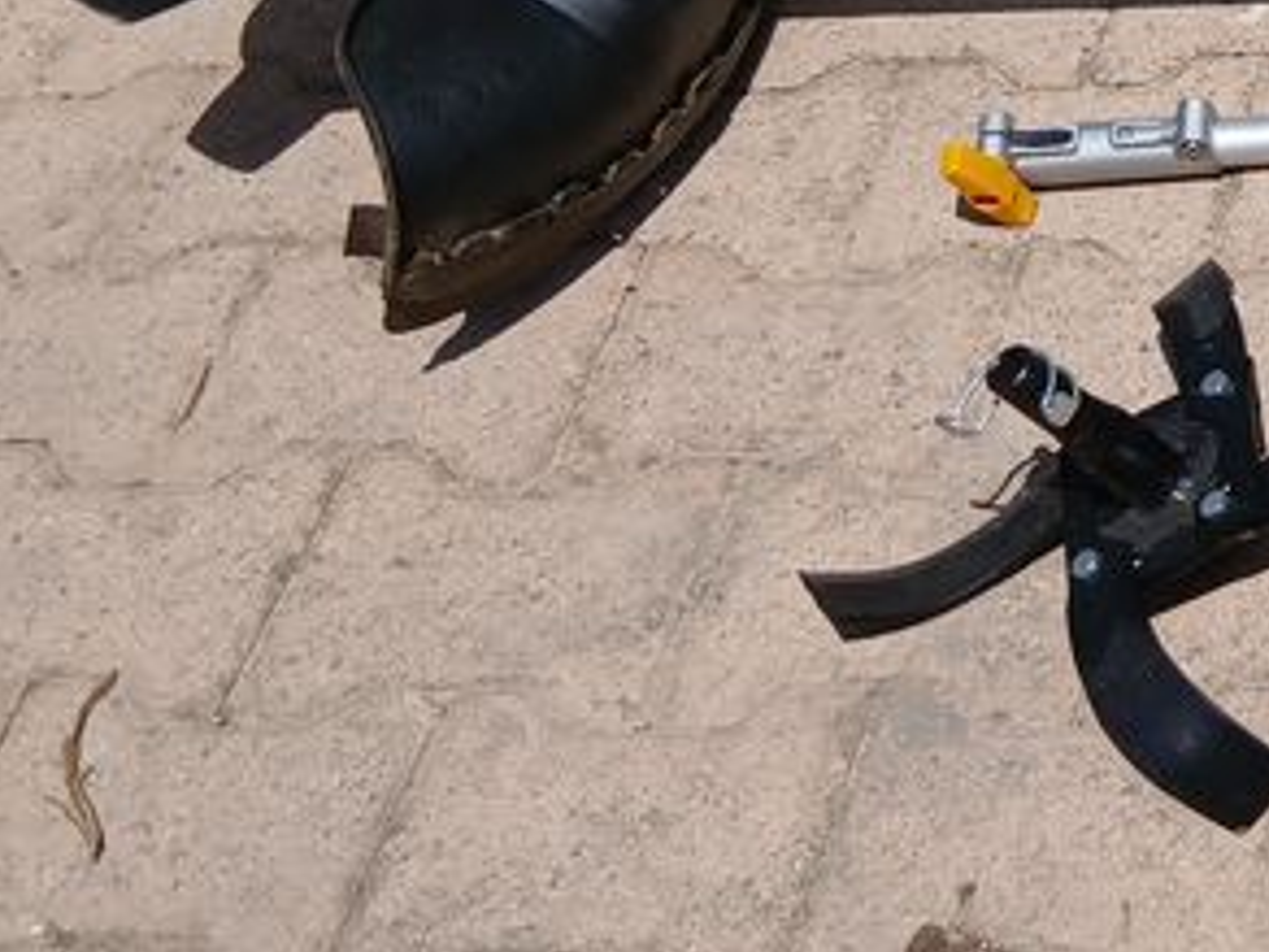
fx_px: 3263
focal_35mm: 89
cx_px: 1960
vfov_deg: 16.2
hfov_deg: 19.0
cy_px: -52
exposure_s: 1/1052
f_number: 1.8
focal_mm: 3.98
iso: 20
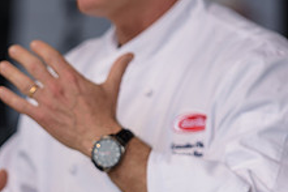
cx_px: 51
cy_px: 241
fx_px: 3046
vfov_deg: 3.6
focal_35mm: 381
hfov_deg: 5.4
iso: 250
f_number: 3.2
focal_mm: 145
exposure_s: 1/2000
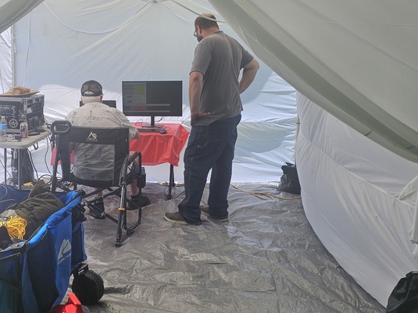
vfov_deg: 32.8
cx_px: 130
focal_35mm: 44
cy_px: 140
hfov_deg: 42.2
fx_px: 531
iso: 10
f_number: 1.7
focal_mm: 6.3
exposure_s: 1/541
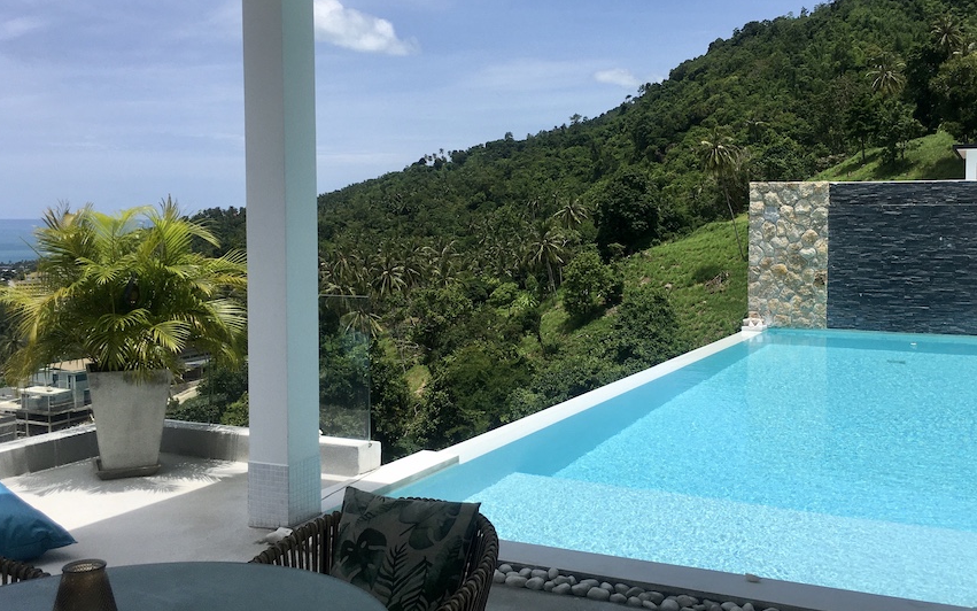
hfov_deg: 52.5
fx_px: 985
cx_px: 575
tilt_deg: -3.7
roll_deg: -0.7
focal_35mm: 37
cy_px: 262
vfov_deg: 34.4
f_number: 2.2
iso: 25
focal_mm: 4.15
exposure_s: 1/2849
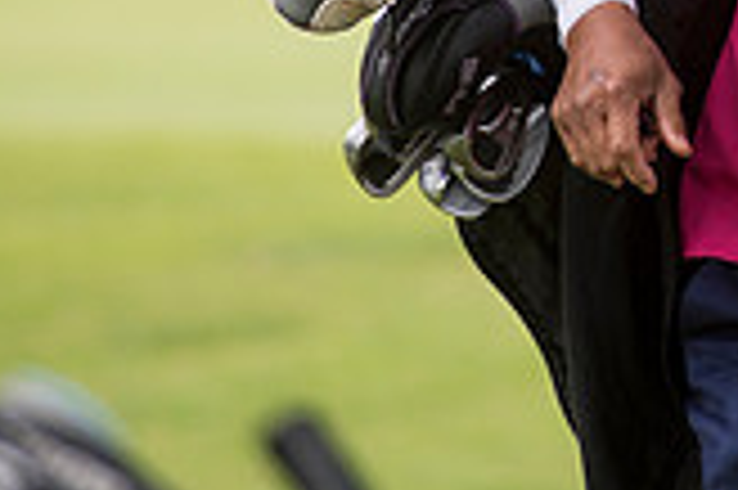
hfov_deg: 1.9
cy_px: -330
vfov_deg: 1.3
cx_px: 927
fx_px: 21749
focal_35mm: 1062
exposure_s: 1/1250
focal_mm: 300
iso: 320
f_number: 5.6
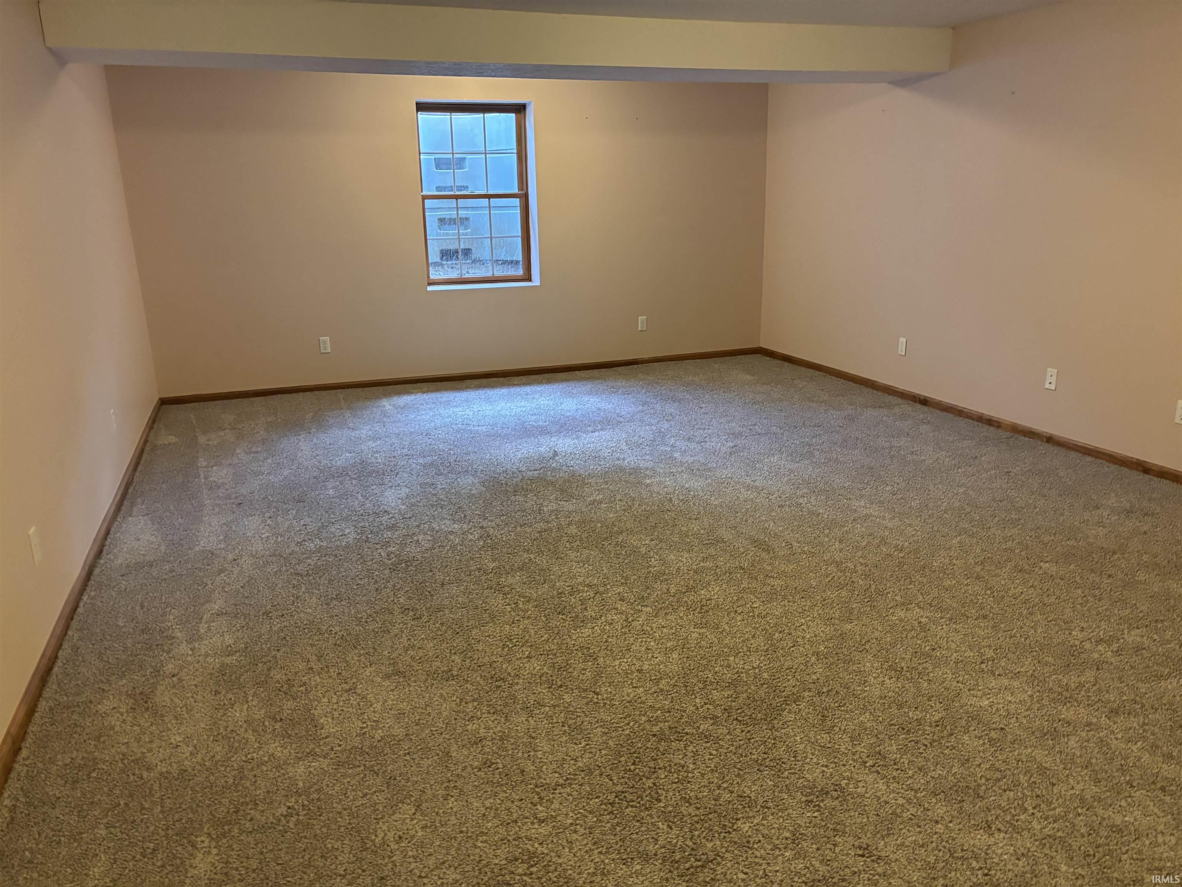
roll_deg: +1.4
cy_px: 444
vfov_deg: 53.1
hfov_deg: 67.3
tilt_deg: -16.2
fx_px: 888
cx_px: 591
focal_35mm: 26
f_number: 1.6
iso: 640
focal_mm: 5.96
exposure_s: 1/40
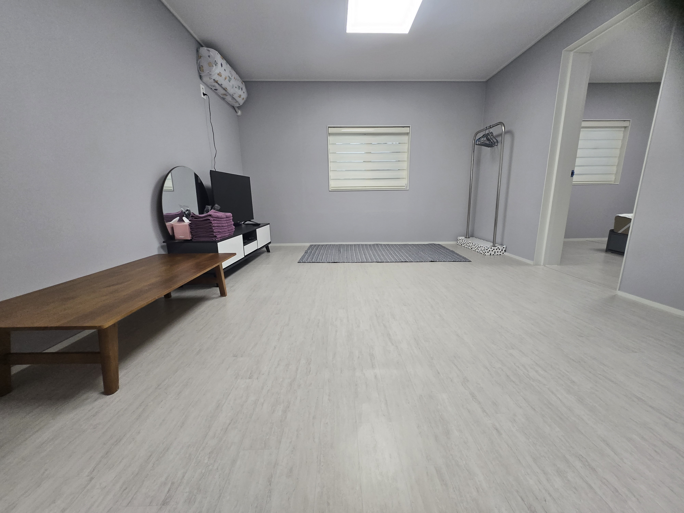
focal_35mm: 13
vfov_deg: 89.9
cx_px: 342
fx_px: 257
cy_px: 256
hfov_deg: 106.2
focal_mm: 1.7
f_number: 2.2
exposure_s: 1/60
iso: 100
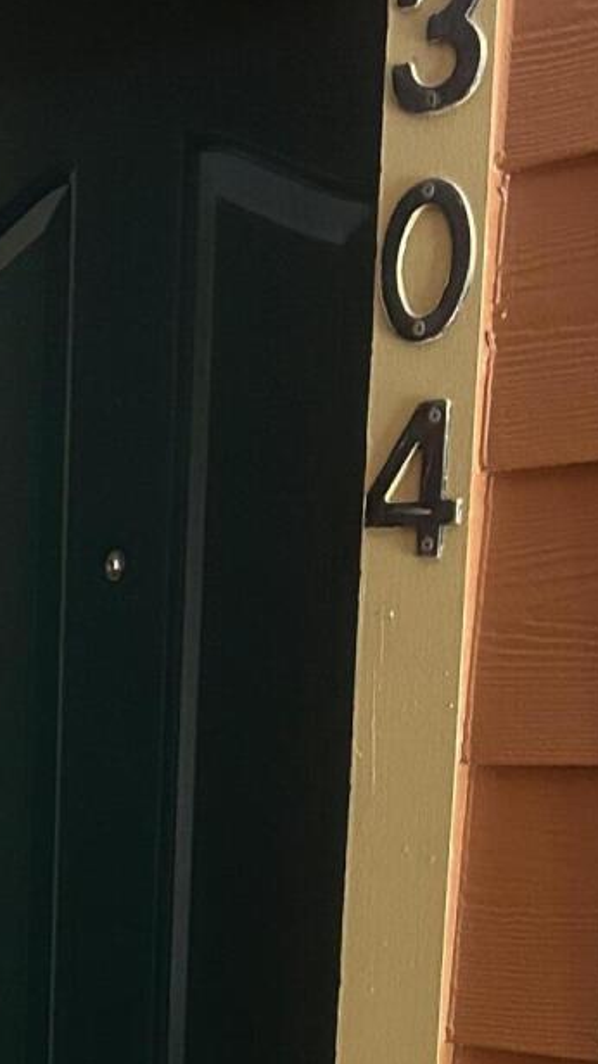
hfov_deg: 13.1
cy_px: 1223
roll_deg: -0.6
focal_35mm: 92
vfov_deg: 21.7
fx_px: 2596
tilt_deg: -9.0
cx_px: 135
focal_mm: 5.7
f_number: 1.5
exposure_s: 1/60
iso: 500
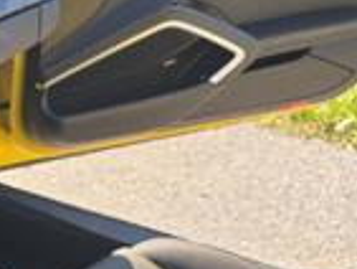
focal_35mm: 82
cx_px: -177
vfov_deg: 16.7
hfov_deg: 20.4
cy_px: 376
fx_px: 846
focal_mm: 6.3
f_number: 1.7
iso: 80
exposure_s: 1/1269
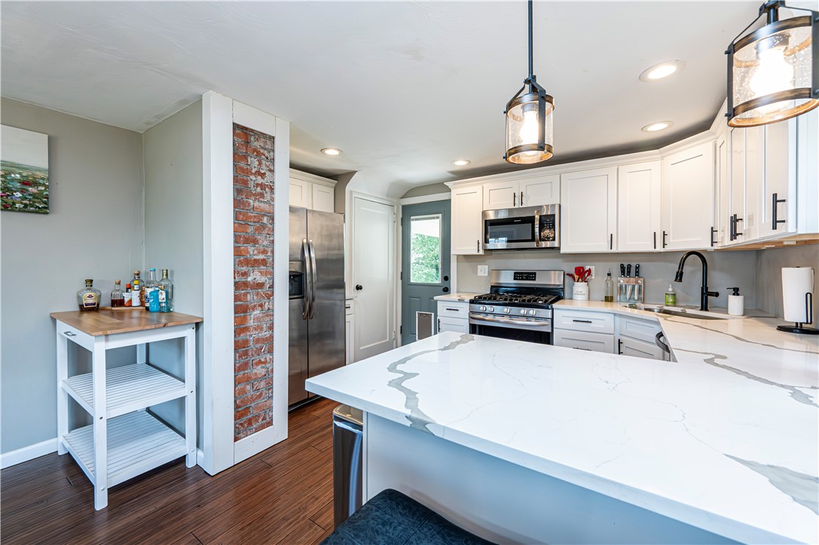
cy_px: 272
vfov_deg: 81.1
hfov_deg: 104.3
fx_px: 318
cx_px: 410
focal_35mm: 14
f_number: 8
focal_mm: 14
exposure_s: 1/160
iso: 2500
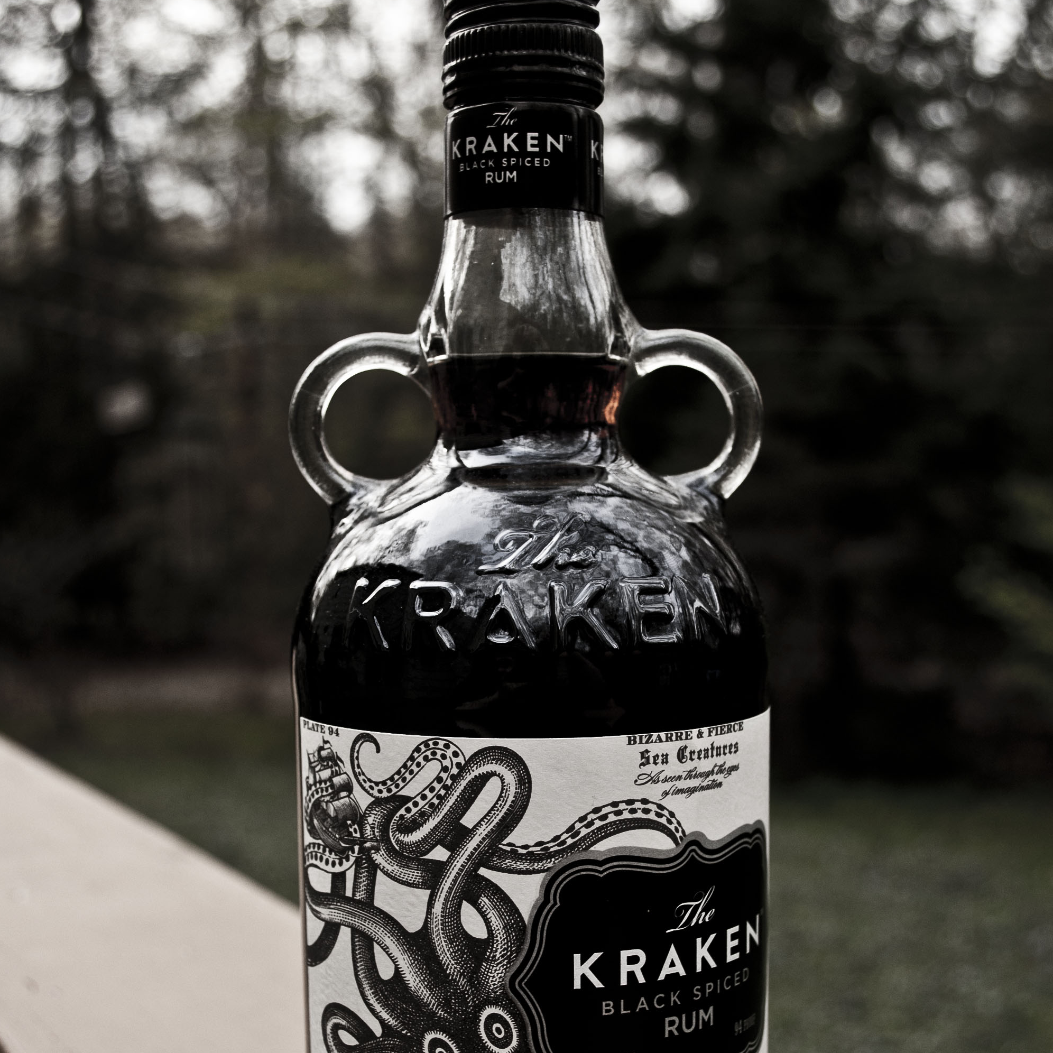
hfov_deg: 34.0
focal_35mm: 50
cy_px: 699
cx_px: 525
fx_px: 1721
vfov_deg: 33.7
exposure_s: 1/250
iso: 400
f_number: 5
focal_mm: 26
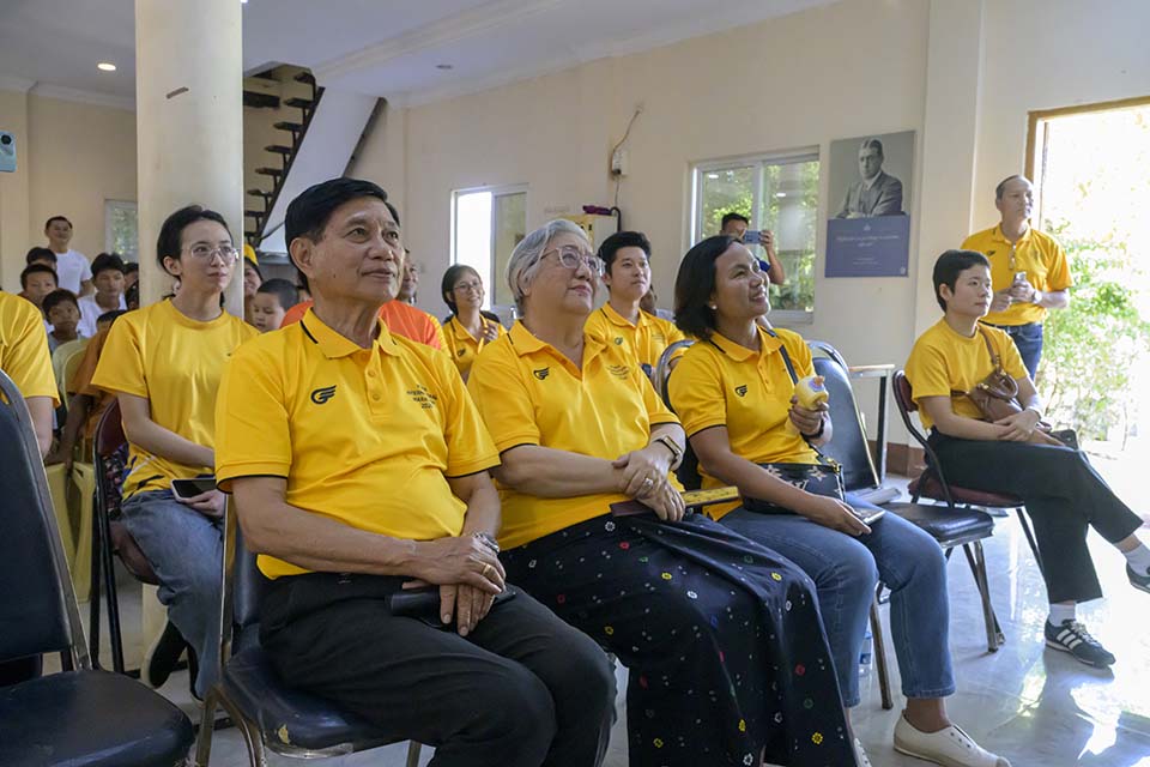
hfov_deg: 61.9
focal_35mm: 30
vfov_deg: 43.6
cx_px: 575
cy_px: 384
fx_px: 958
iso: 16000
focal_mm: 30
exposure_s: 1/200
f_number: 8
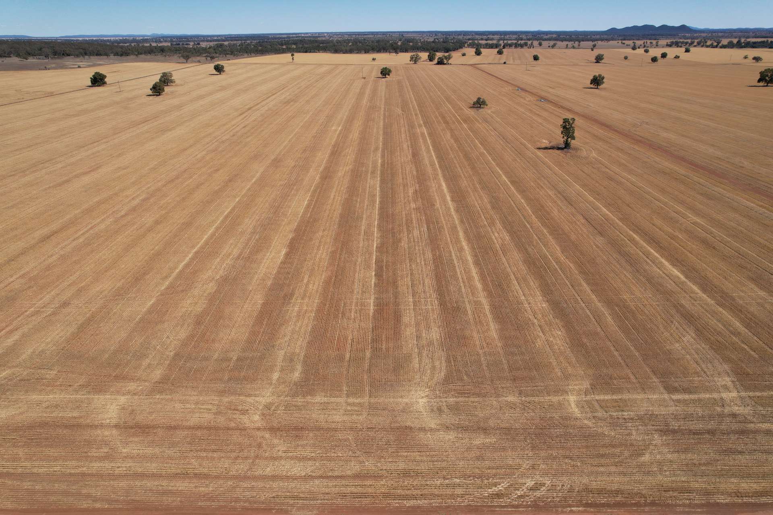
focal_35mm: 22
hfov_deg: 78.6
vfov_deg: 57.2
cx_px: 386
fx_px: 472
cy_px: 258
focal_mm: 8.38
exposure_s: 1/2500
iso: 100
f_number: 2.8
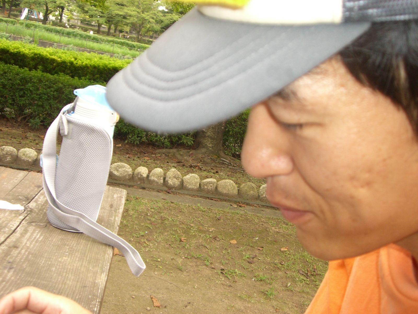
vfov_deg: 30.9
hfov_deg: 40.4
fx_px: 568
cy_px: 157
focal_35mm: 47
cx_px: 209
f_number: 3
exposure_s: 1/80
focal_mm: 7.6
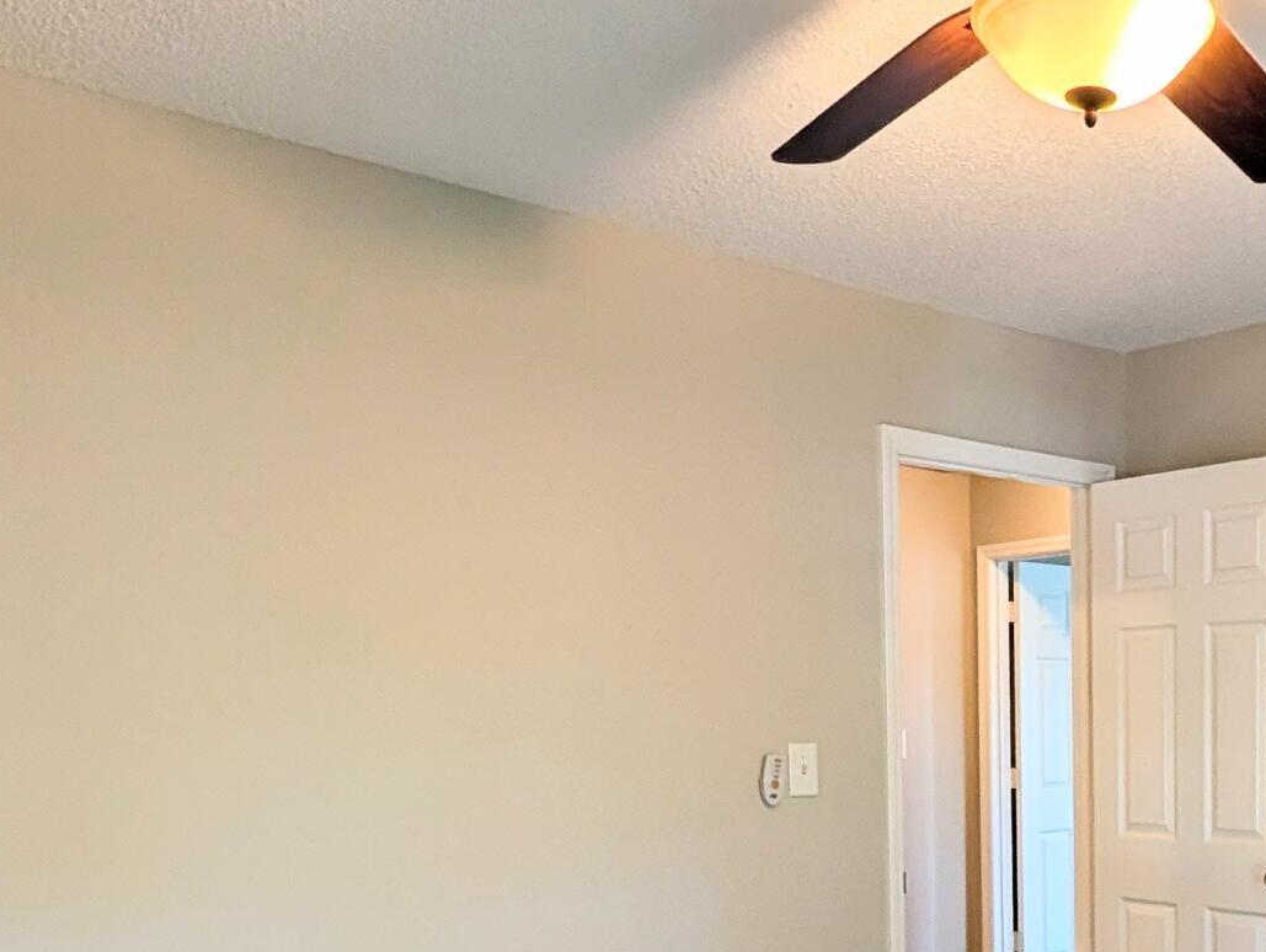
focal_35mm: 35
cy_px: 798
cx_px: 1089
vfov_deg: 38.8
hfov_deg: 48.2
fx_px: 1281
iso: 79
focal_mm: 2.02
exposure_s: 1/60
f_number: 1.7
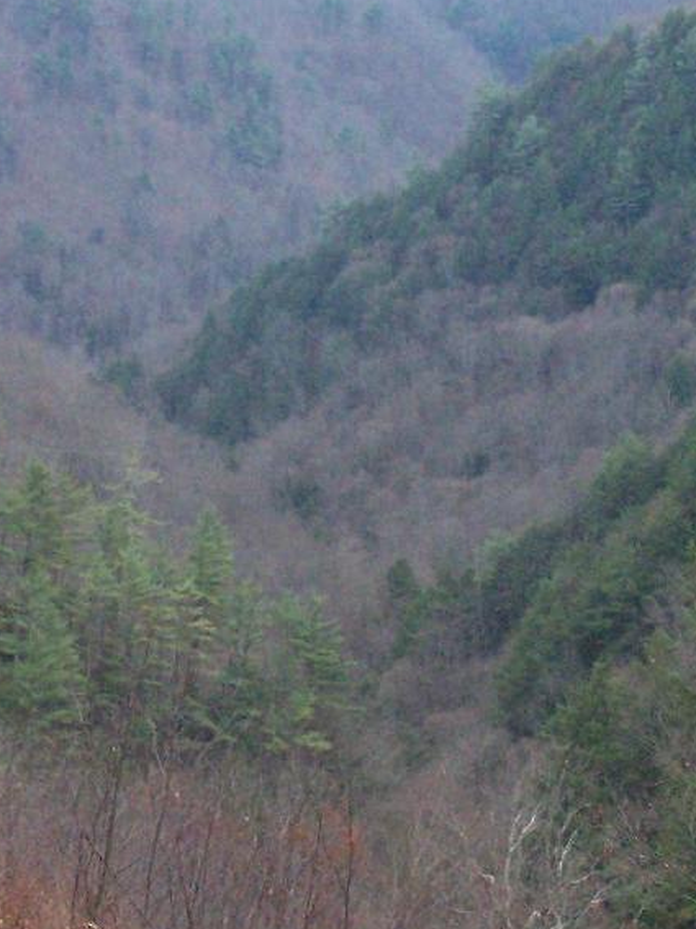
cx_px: 183
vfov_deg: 13.9
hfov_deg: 10.4
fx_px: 3808
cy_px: 515
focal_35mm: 142
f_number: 3.1
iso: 400
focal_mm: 9.8
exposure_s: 1/1000
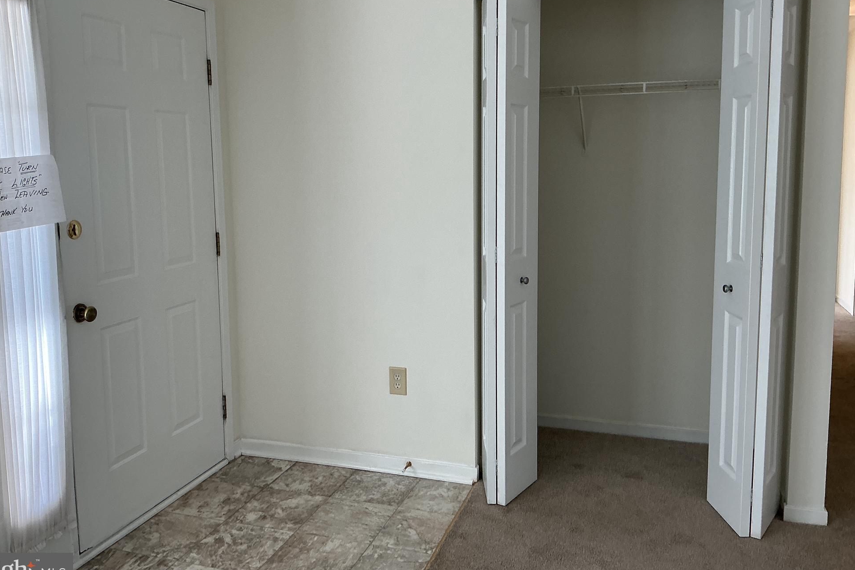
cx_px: 416
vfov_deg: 41.0
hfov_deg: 58.7
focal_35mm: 32
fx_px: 760
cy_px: 249
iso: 64
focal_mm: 3
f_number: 1.8
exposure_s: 1/120
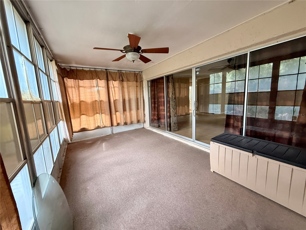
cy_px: 115
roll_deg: +1.0
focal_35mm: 14
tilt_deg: -6.3
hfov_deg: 102.1
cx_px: 153
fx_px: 124
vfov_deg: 85.7
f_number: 2.2
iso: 400
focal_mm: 2.22
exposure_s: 1/61
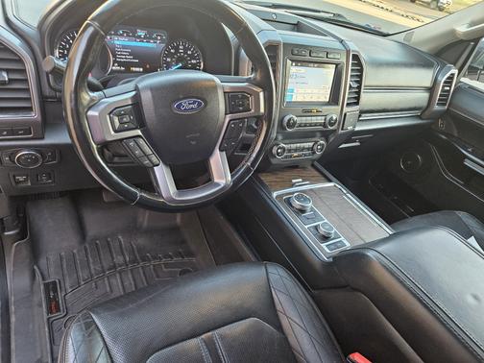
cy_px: 182
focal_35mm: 23
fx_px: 322
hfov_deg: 73.9
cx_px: 242
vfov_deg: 58.9
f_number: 1.8
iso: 800
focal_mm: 5.4
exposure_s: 1/120
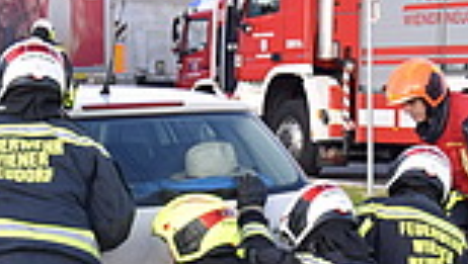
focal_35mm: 116
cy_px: 266
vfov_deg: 10.4
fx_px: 1441
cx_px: 248
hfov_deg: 18.4
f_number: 8
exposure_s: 1/250
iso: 320
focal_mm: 24
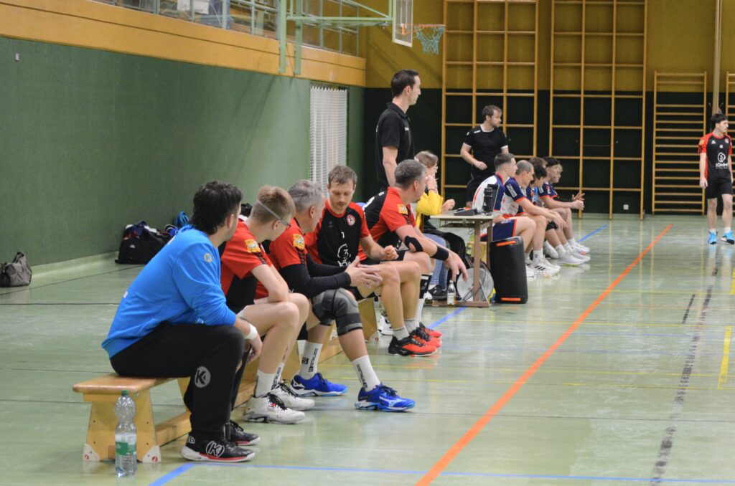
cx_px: 368
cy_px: 243
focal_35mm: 93
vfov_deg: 14.6
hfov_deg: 22.0
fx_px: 1895
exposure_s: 1/160
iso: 1600
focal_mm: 62
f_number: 4.2
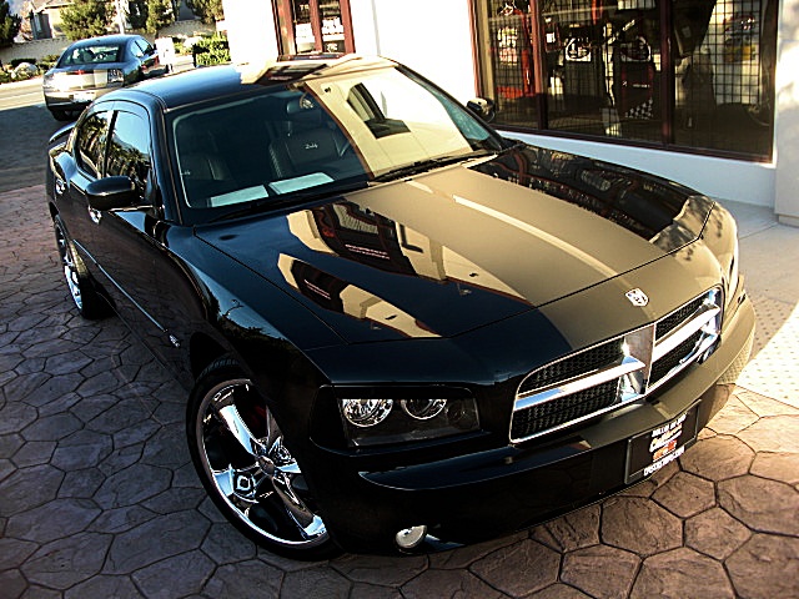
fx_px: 831
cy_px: 300
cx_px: 400
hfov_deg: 51.4
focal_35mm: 36
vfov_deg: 39.7
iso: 50
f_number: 2.8
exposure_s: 1/125
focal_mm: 6.3
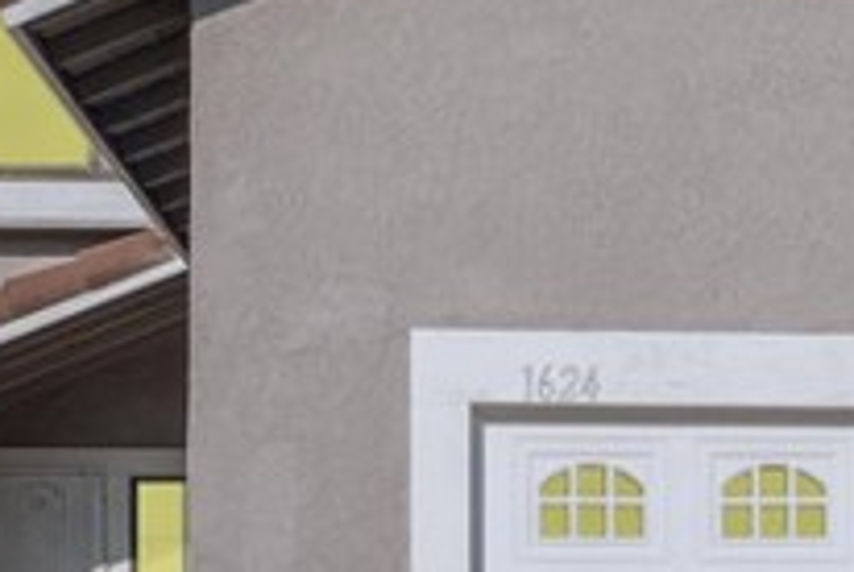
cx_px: 738
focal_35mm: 146
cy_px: 765
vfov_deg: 9.2
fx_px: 3480
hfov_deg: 13.9
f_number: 9.5
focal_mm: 29.5
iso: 400
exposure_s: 1/2000
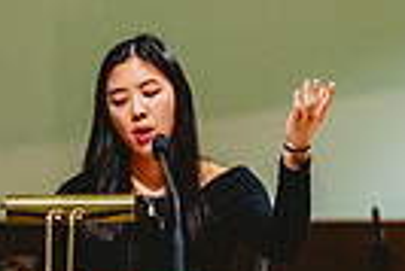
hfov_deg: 2.4
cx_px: 195
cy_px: 244
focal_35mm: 870
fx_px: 9798
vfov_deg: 1.6
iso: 3200
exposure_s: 1/200
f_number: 2.8
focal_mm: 200
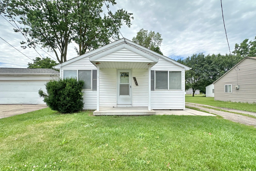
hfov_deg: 100.4
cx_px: 126
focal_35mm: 15
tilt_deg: +1.8
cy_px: 90
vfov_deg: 77.3
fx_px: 107
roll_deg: +0.3
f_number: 2.2
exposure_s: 1/1689
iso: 50
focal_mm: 2.22
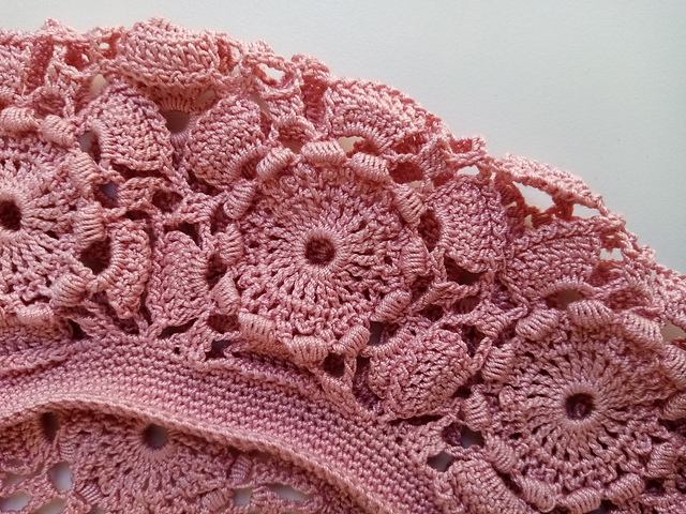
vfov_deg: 53.1
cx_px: 343
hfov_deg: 67.3
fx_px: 515
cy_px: 257
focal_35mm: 26
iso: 162
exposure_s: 1/100
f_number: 1.8
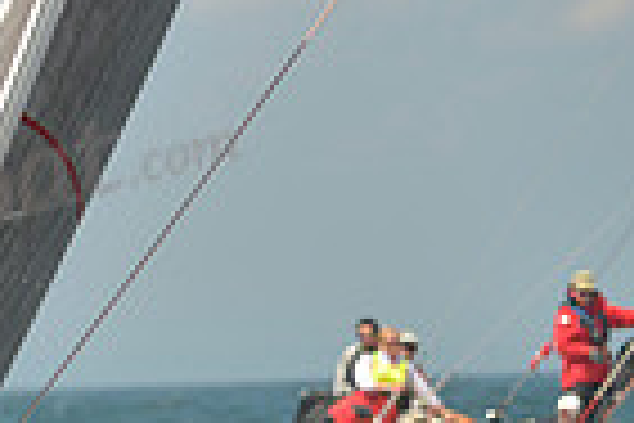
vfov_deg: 1.5
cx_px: -625
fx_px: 15972
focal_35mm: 907
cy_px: 506
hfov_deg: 2.3
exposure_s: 1/1250
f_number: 7.1
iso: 280
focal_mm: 220
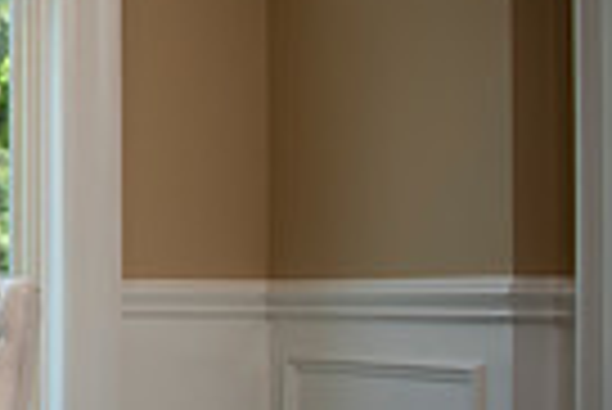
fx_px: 1753
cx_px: -662
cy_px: 300
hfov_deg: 15.3
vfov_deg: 13.3
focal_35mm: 103
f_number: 2.8
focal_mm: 24
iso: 100
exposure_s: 1/160
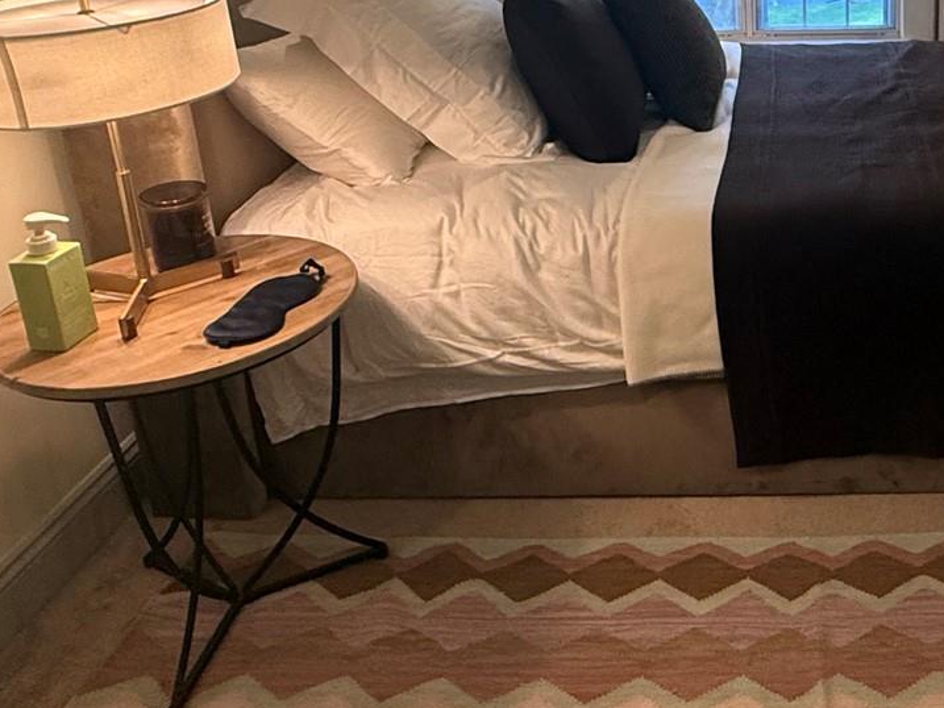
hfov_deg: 43.2
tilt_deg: -17.7
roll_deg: +0.0
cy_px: 125
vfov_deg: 34.7
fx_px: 1091
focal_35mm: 40
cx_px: 833
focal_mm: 2.22
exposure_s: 1/120
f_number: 2.2
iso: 250
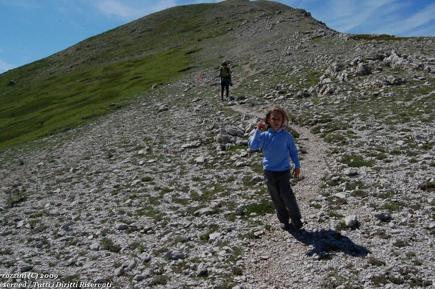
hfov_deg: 58.7
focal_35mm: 32
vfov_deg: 40.9
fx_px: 386
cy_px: 120
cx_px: 215
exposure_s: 1/1250
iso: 1600
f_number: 18
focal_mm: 18
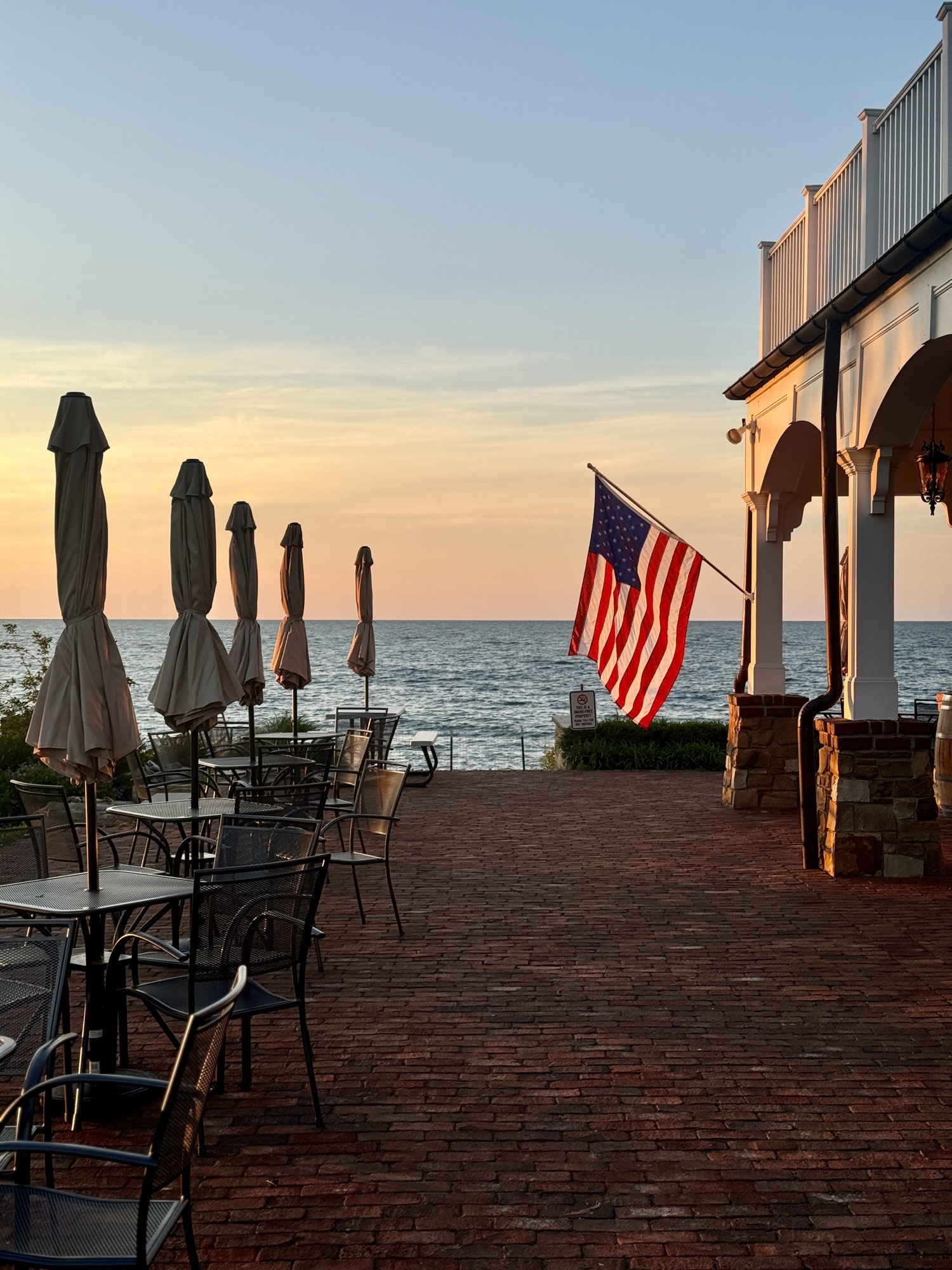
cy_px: 635
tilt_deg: -2.7
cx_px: 476
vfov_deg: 39.7
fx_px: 1760
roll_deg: +1.5
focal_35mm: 48
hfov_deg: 30.3
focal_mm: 6.76
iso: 64
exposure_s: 1/854
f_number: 1.78
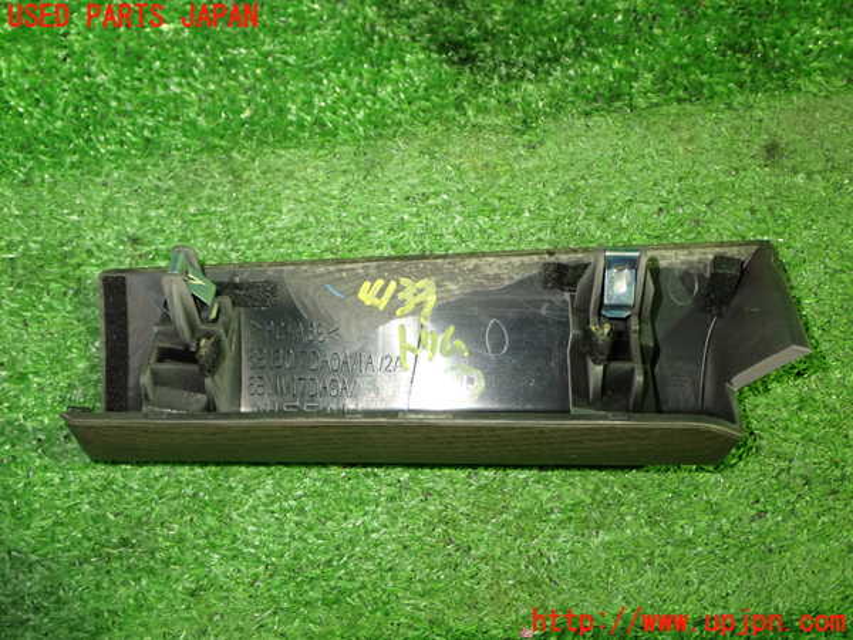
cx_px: 426
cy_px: 320
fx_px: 936
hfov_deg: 49.0
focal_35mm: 38
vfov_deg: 37.7
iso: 800
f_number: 2.7
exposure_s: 1/40
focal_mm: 6.83
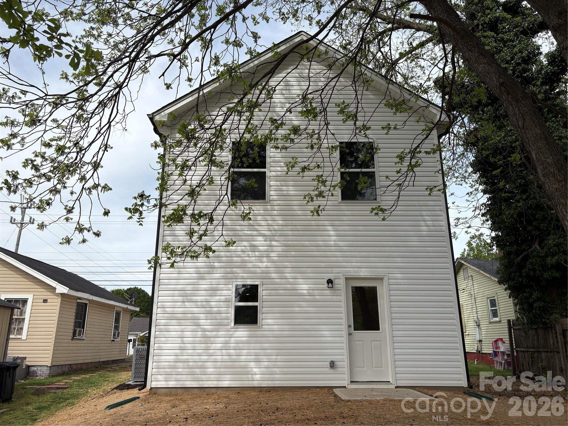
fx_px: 427
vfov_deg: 53.1
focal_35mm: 26
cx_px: 284
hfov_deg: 67.3
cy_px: 213
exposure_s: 1/3831
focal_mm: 5.96
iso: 50
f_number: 1.6
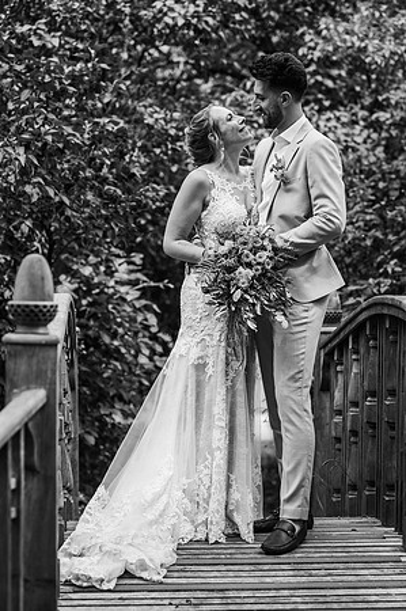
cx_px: 203
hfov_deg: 16.0
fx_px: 1441
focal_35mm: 85
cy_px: 306
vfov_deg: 23.9
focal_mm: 85
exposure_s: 1/1250
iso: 100
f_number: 2.8
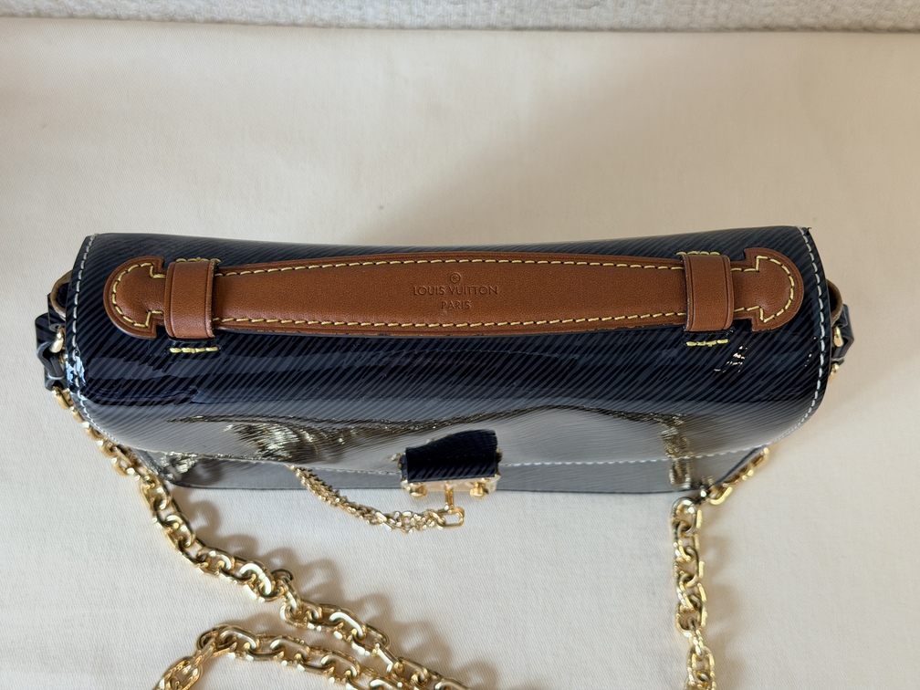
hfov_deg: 39.7
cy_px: 345
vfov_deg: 30.3
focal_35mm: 48
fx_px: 1276
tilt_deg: -69.4
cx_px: 460
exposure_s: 1/121
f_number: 1.78
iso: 50
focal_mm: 6.76
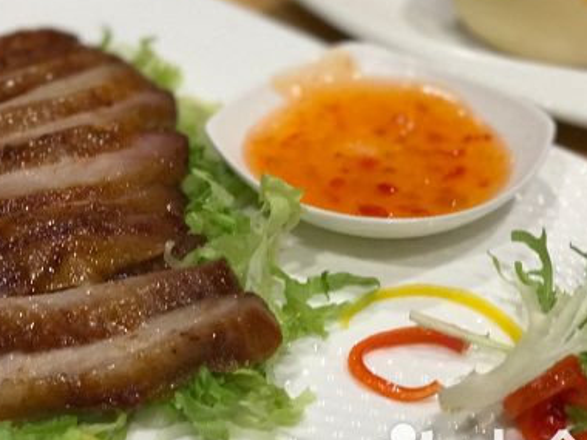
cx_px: 222
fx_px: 1781
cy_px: 135
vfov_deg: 14.1
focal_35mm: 105
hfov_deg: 18.7
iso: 200
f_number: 2.8
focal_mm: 6.6
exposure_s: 1/50
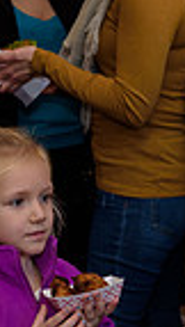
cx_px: 55
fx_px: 1397
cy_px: 147
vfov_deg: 13.3
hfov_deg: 7.6
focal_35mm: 161
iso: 400
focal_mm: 38
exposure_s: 1/125
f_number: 4
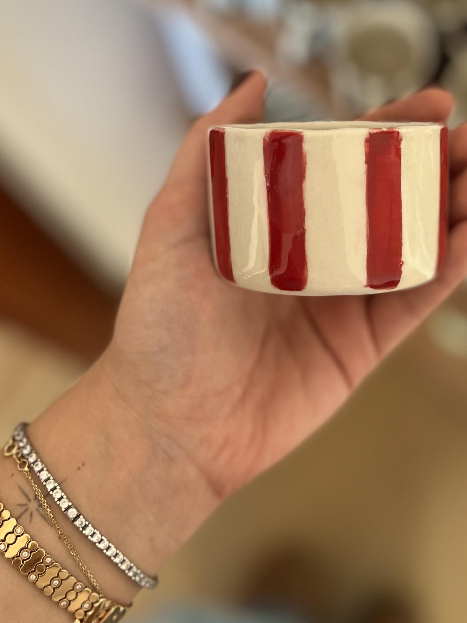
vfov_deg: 38.2
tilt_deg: -69.6
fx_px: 881
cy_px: 183
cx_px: 332
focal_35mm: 49
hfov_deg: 29.4
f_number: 1.6
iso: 125
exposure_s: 1/96
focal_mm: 5.1
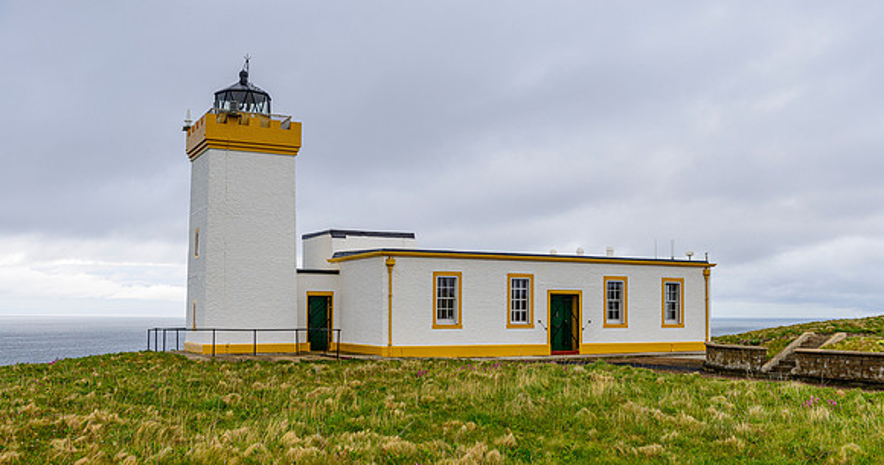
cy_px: 295
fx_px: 884
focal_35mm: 38
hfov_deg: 53.1
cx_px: 442
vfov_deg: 29.3
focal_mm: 36
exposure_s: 1/400
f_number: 6.3
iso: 200
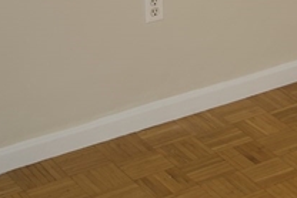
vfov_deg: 9.3
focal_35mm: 138
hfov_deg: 13.6
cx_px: 498
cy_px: -204
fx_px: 1139
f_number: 2.8
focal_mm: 28
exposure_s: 1/125
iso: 160
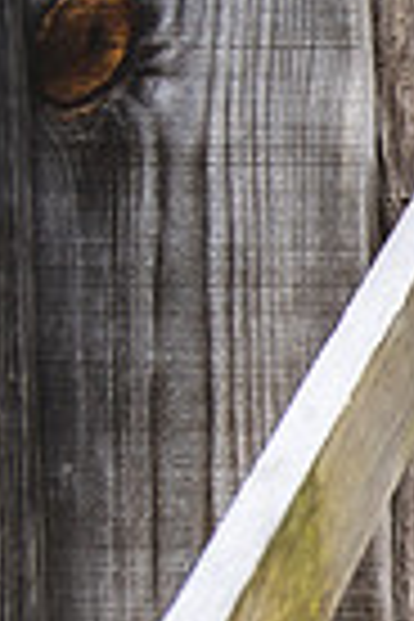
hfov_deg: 8.3
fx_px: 2501
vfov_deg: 13.5
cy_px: 848
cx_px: 1161
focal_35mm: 145
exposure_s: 1/200
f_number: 2.8
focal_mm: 34
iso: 250
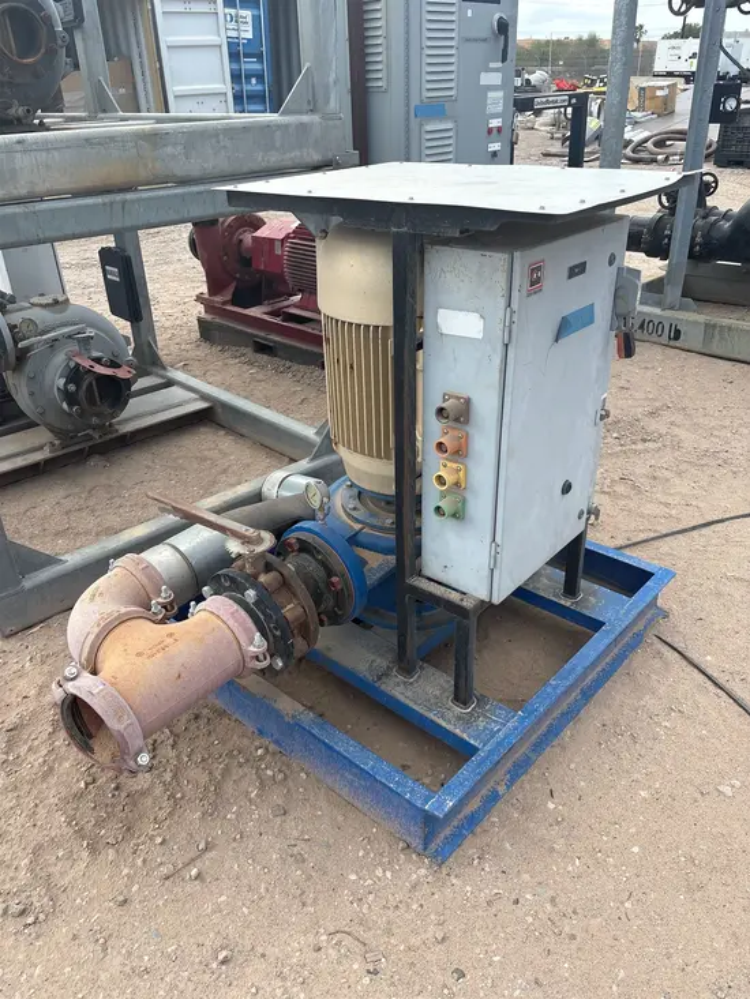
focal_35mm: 26
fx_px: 751
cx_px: 375
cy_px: 500
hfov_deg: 53.1
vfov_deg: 67.3
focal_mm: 5.96
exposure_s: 1/1420
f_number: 1.6
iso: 50
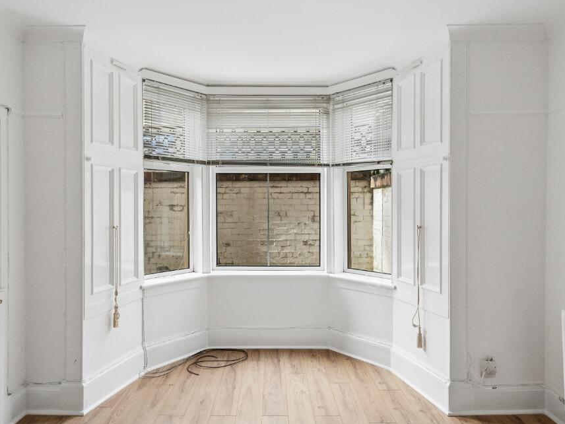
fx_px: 375
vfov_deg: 58.9
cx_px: 269
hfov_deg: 73.9
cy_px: 213
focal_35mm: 23
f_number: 4
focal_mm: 20
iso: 3200
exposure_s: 1/2500
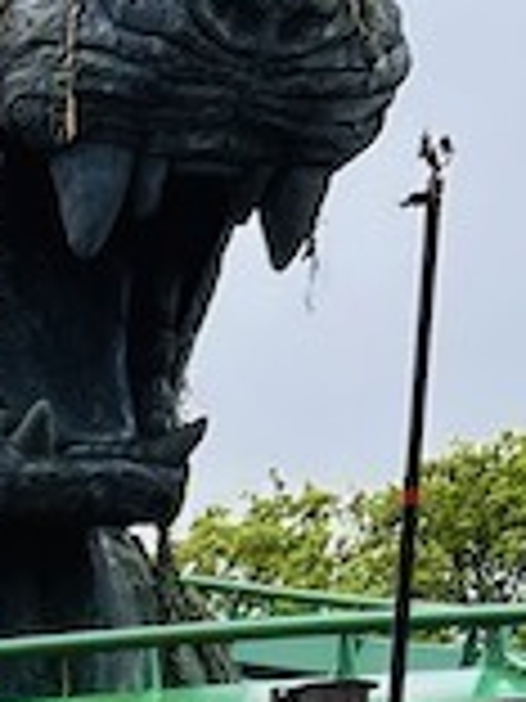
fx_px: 3465
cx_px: -715
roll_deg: +1.1
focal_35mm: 171
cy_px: 1966
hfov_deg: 8.0
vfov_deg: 9.5
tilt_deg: -9.9
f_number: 1.5
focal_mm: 5.7
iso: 50
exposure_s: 1/866
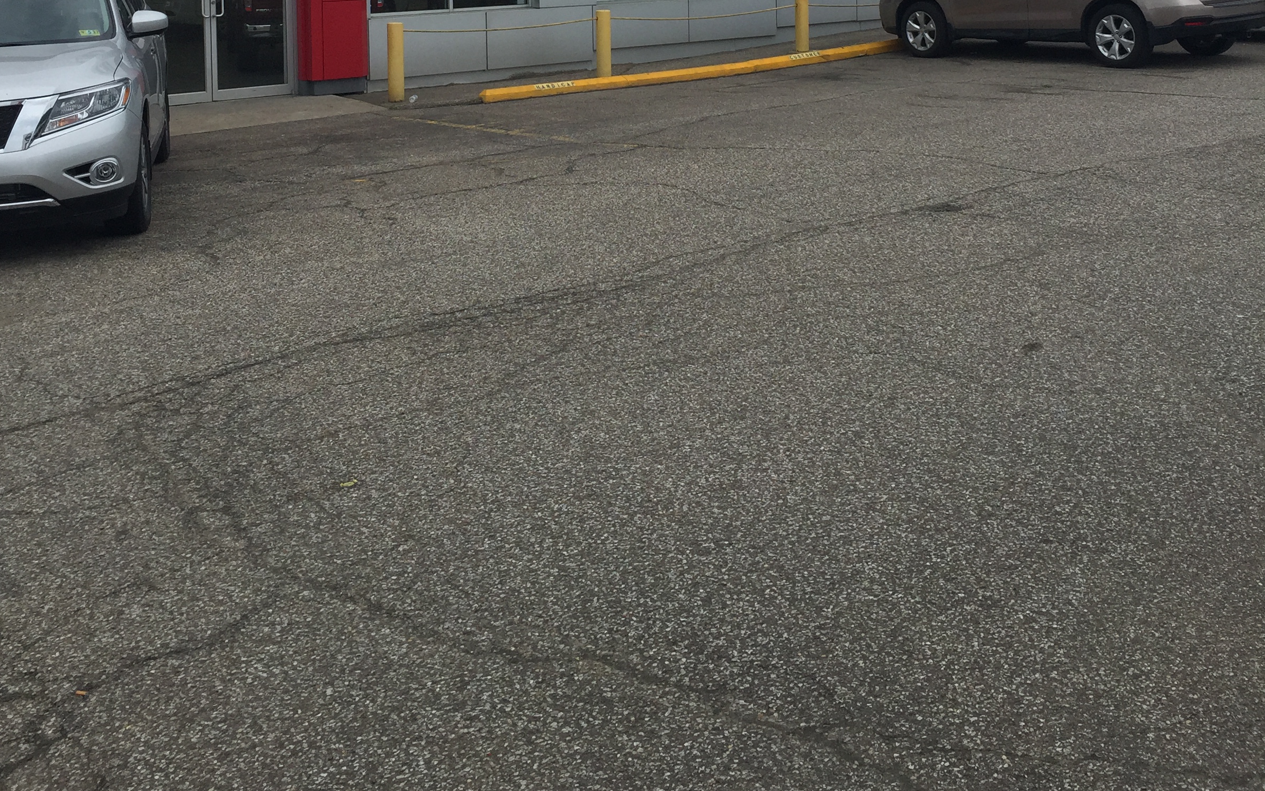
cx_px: 618
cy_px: -12
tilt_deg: -2.4
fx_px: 1448
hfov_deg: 47.2
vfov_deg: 28.5
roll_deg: +0.8
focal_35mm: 42
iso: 32
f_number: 2.2
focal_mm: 4.15
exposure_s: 1/1319
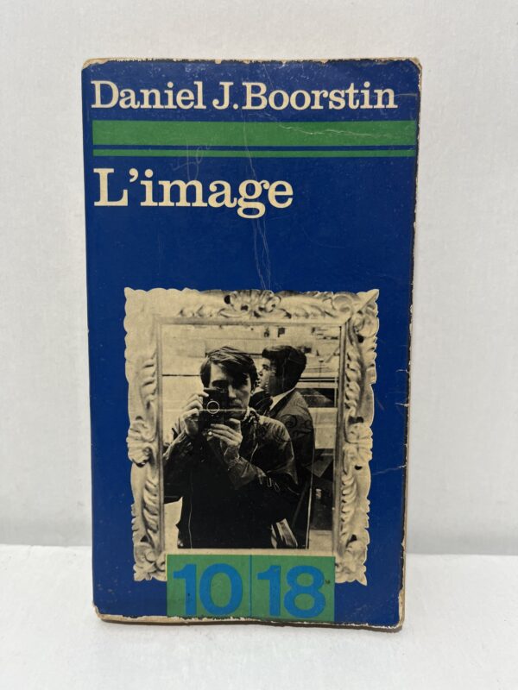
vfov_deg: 67.3
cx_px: 259
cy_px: 345
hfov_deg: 53.1
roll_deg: -1.2
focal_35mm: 26
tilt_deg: -12.2
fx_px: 519
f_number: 1.6
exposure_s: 1/50
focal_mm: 5.1
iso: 125
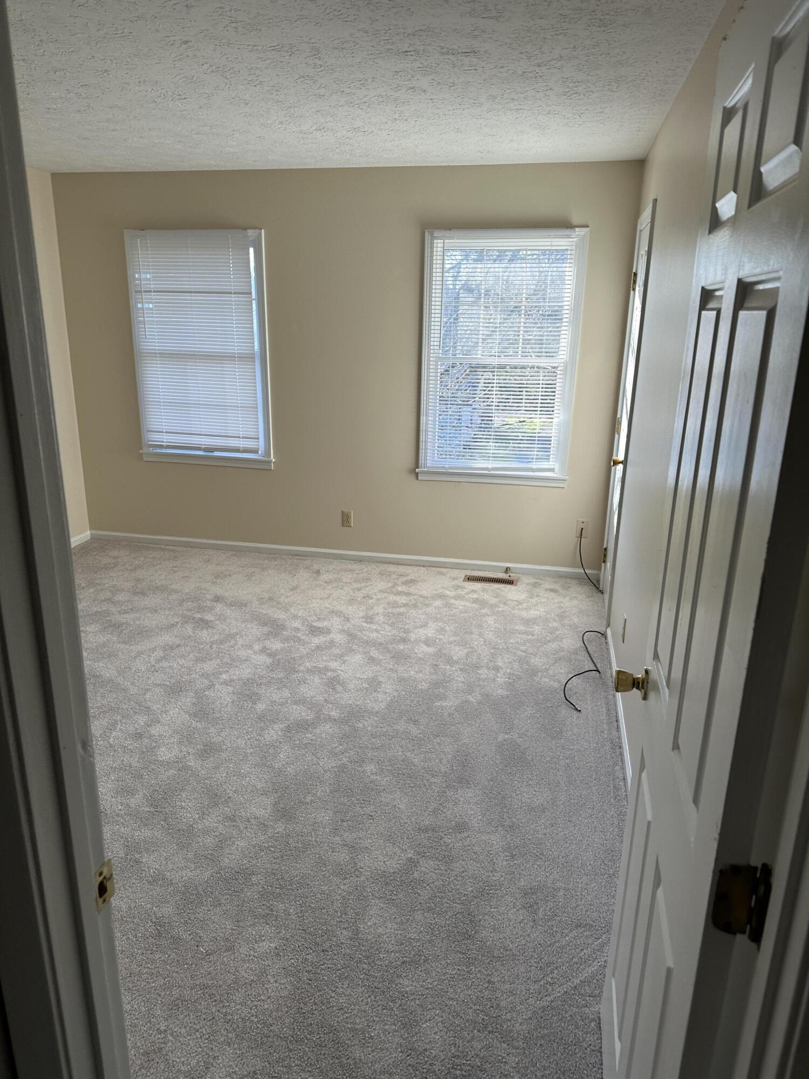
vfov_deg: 71.6
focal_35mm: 24
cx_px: 404
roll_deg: -0.1
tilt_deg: -17.9
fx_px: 748
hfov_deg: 56.8
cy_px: 540
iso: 64
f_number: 1.78
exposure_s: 1/120
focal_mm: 6.86
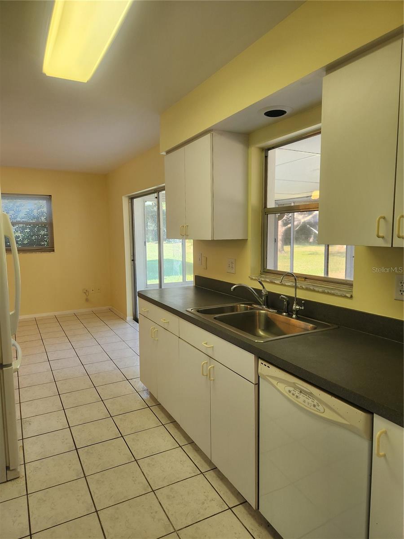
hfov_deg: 58.9
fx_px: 358
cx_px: 202
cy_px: 270
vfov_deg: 73.9
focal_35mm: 23
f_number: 1.8
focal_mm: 5.4
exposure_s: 1/120
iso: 100
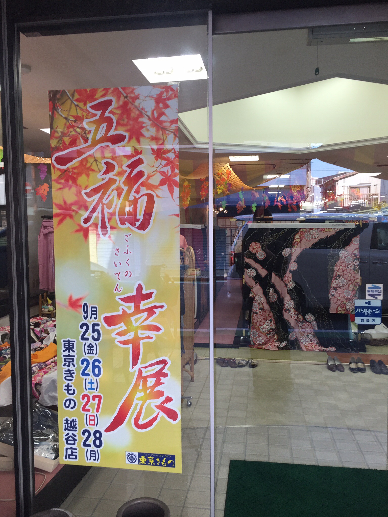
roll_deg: +0.7
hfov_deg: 48.2
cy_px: 258
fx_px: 433
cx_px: 194
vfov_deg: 61.7
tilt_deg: -2.2
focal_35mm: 29
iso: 50
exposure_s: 1/120
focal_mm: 4.15
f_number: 2.2
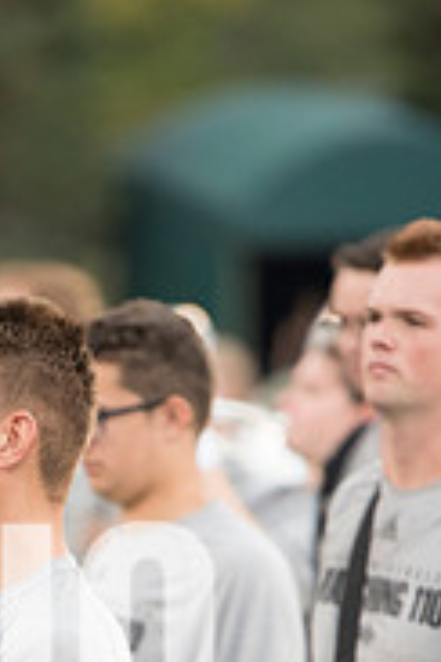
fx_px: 11649
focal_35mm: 634
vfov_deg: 3.2
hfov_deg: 2.2
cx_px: -58
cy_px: 693
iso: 1000
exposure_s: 1/1250
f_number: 2.8
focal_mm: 200
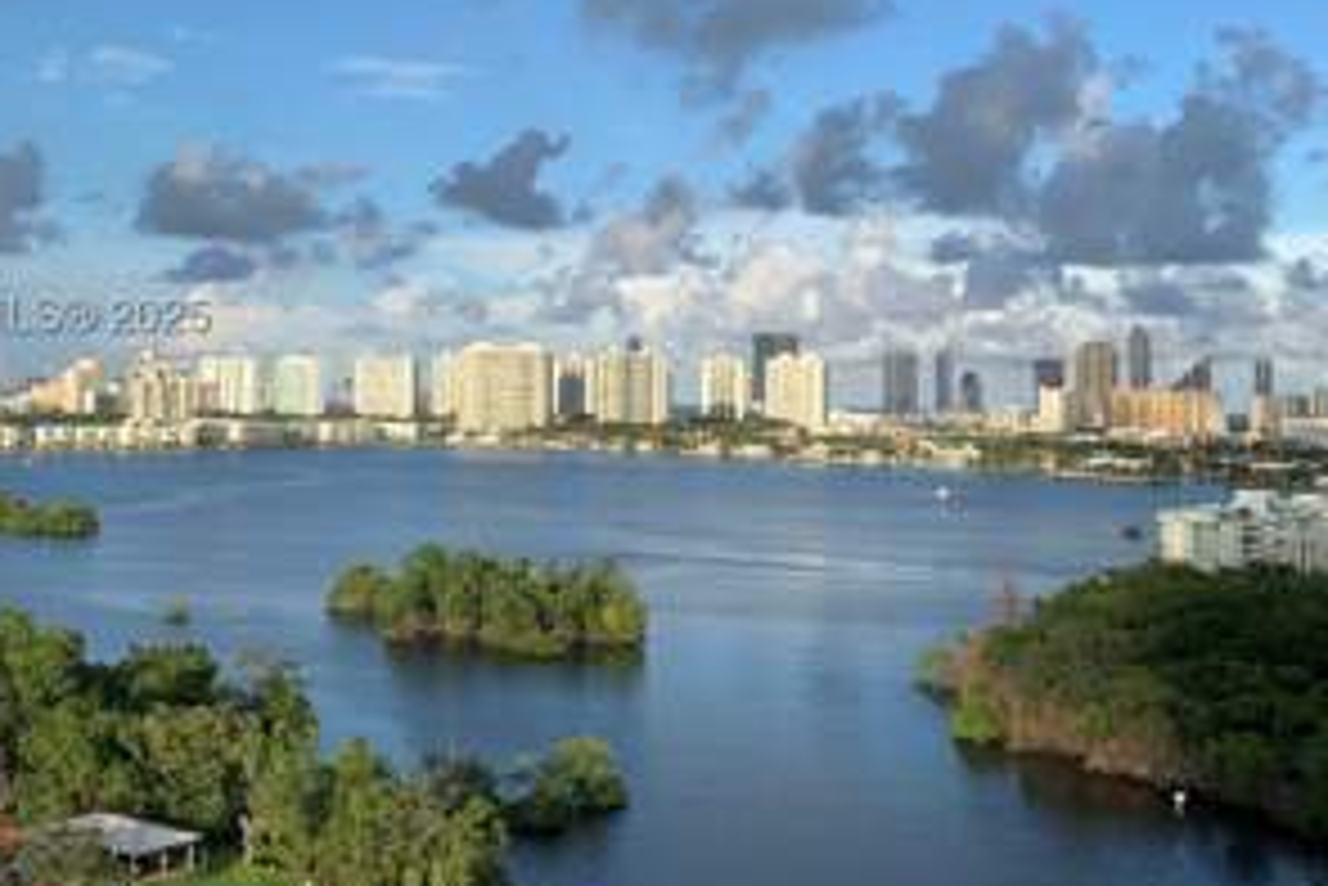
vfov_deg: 30.4
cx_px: 608
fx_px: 1624
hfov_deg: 44.4
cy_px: 324
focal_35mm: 44
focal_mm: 4.25
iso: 25
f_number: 1.8
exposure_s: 1/1689
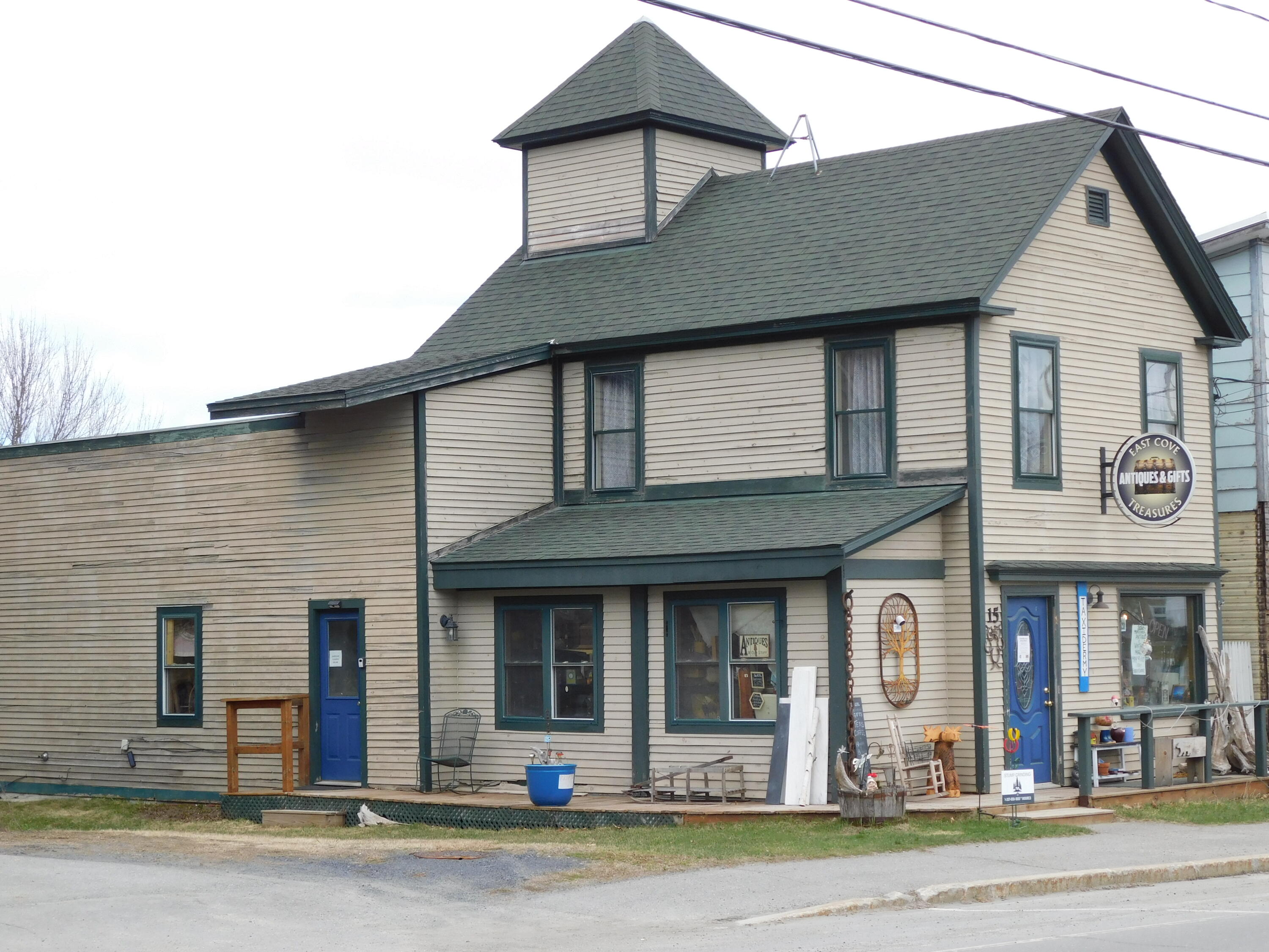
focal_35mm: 66
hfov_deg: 29.4
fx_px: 2420
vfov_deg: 22.3
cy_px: 476
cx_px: 634
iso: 125
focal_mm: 11.7
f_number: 4.2
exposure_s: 1/320
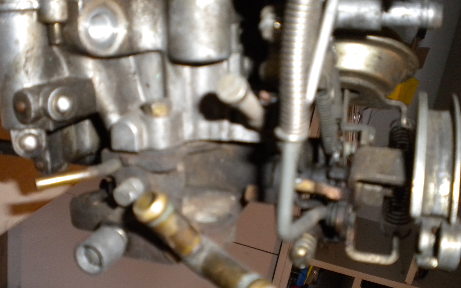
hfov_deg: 51.5
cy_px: 134
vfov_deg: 33.6
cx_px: 233
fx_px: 477
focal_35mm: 38
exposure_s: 1/30
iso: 400
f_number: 3.1
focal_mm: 6.3
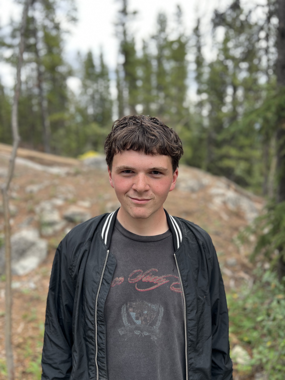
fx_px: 285
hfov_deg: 53.1
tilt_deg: -7.9
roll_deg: +0.0
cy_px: 190
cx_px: 142
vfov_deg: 67.3
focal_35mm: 26
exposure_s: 1/146
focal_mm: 5.7
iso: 32
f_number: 1.5
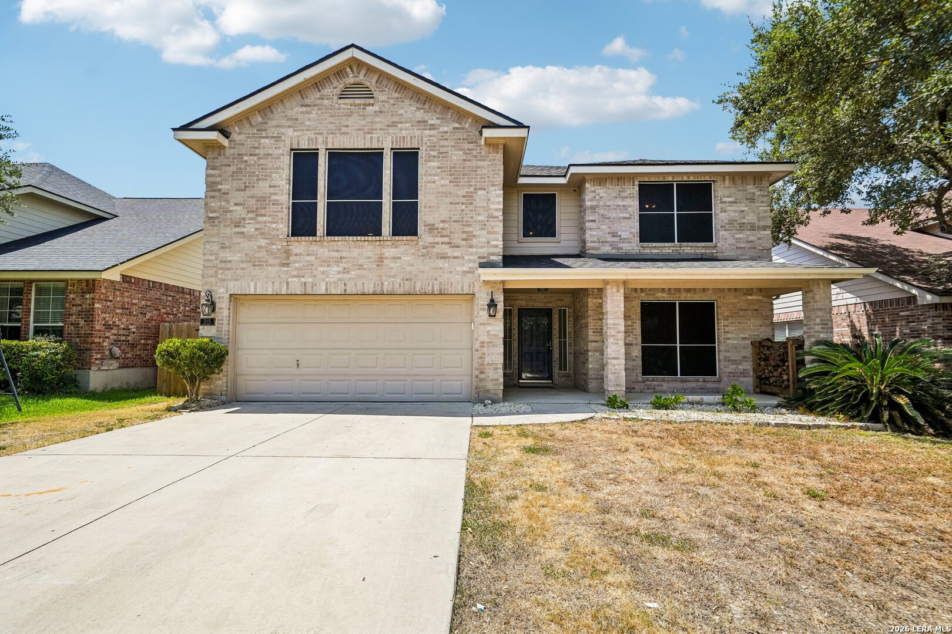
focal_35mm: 16
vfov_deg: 73.7
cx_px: 476
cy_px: 317
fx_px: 423
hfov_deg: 96.7
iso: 500
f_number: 8
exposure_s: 1/1250
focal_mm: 16
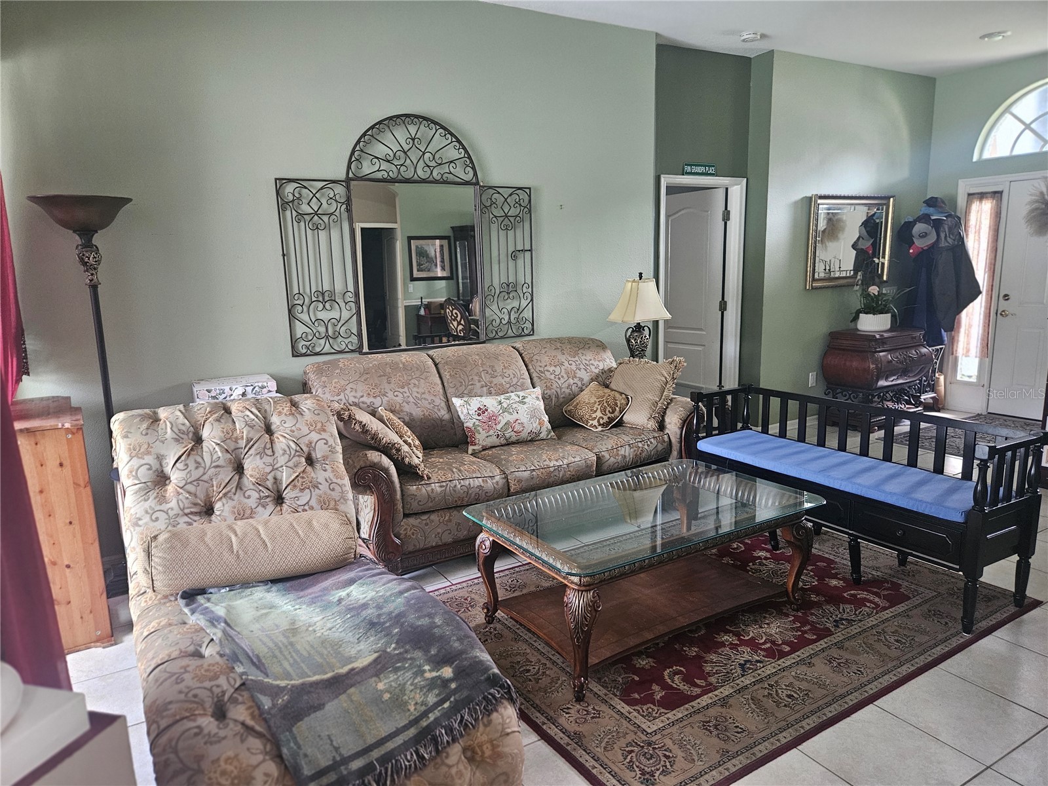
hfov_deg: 73.9
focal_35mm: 23
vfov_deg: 58.9
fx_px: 696
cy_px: 393
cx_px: 524
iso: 640
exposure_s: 1/40
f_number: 1.8
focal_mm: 5.4
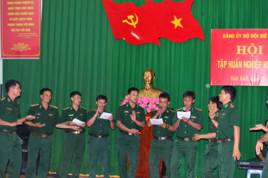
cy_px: 98
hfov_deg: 33.9
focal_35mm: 59
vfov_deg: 22.9
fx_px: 439
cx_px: 162
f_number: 4.5
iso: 1250
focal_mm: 30
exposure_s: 1/40
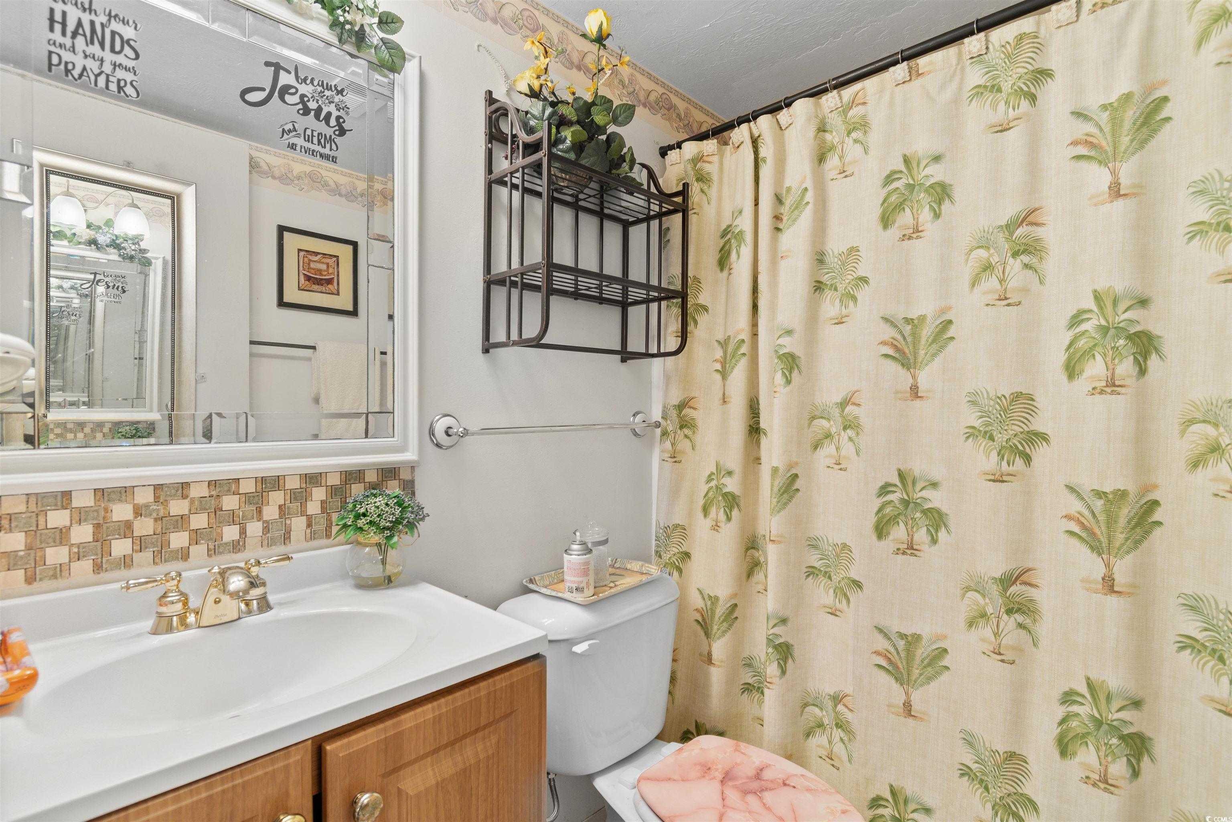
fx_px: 548
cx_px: 616
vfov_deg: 73.7
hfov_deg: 96.7
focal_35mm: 16
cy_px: 411
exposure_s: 1.3
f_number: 4.8
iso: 100
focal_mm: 11
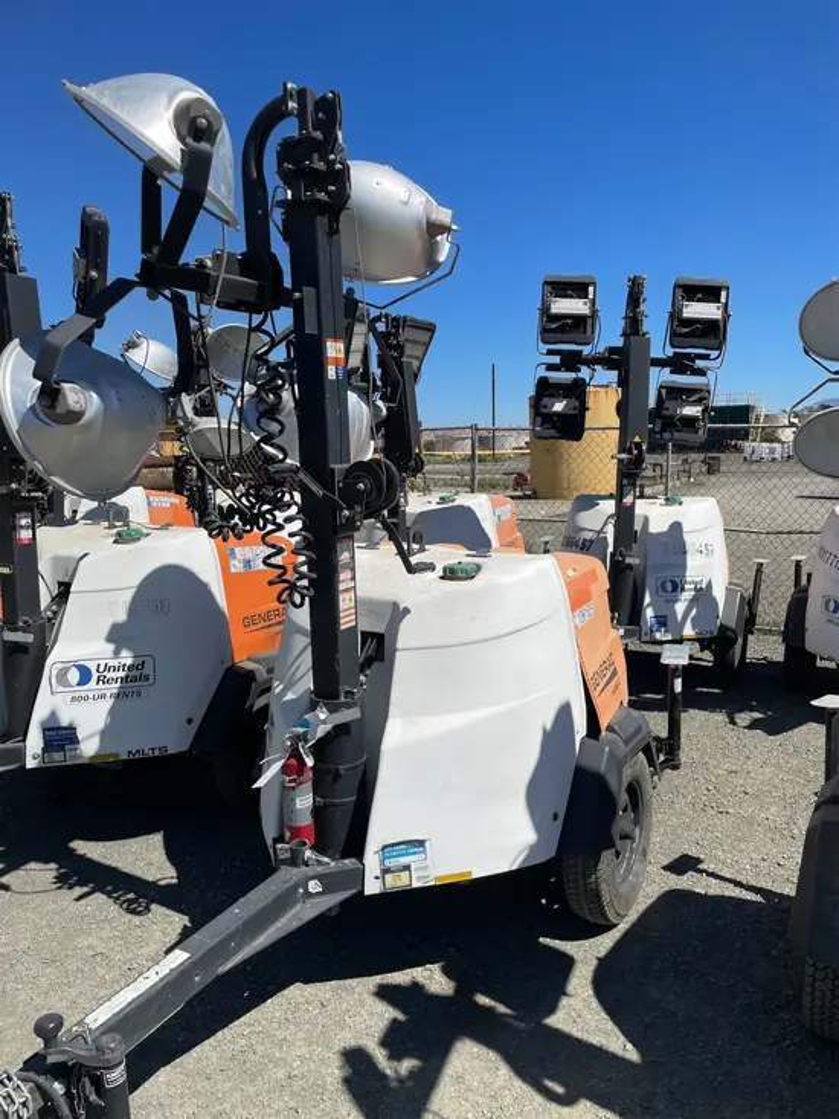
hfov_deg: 53.1
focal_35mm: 26
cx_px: 420
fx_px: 840
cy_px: 560
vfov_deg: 67.3
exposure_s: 1/5814
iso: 32
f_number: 1.6
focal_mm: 4.2
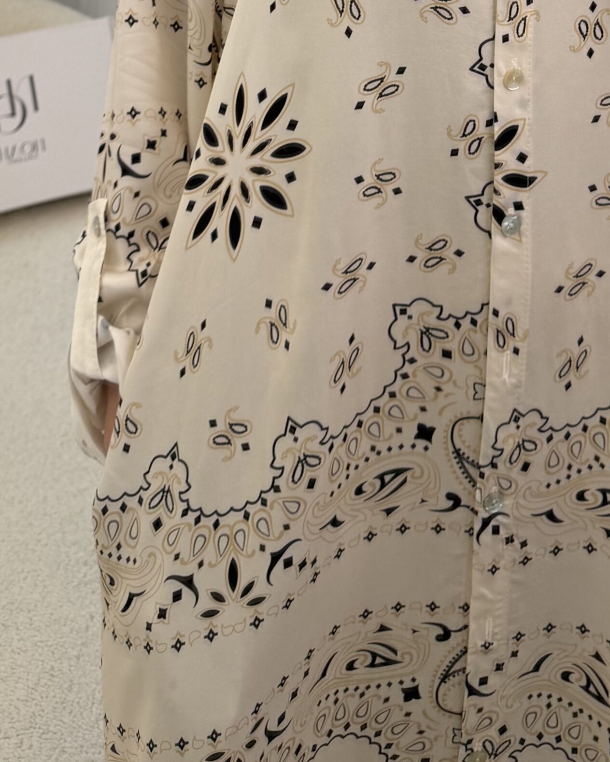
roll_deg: -2.5
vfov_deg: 46.1
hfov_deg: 38.9
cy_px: 184
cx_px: 378
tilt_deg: -25.9
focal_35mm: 38
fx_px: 857
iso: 64
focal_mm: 6.76
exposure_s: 1/121
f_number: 1.78
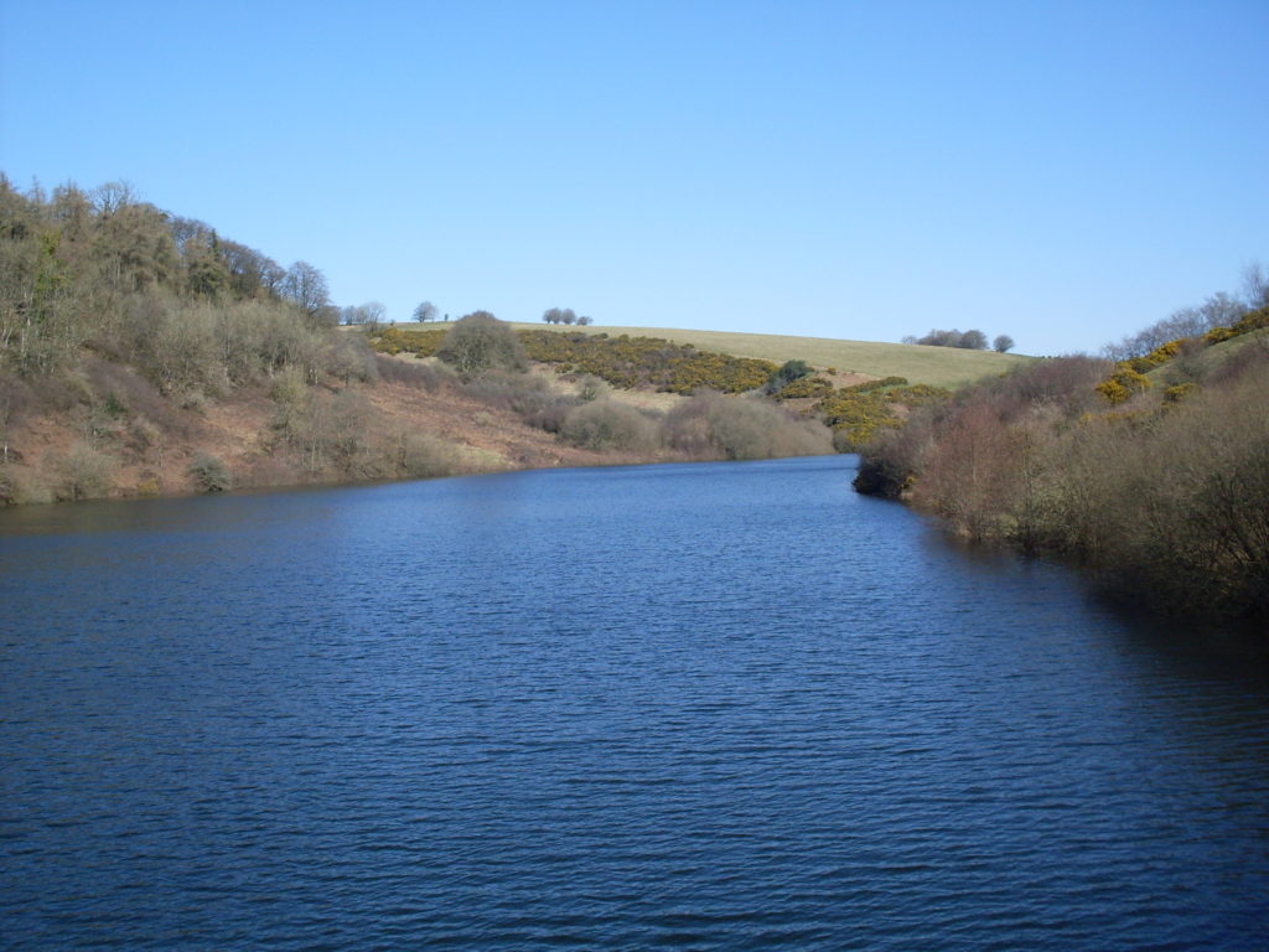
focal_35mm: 38
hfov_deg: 49.0
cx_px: 634
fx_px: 1393
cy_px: 476
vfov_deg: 37.7
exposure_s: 1/180
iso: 80
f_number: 8.4
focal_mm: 6.3
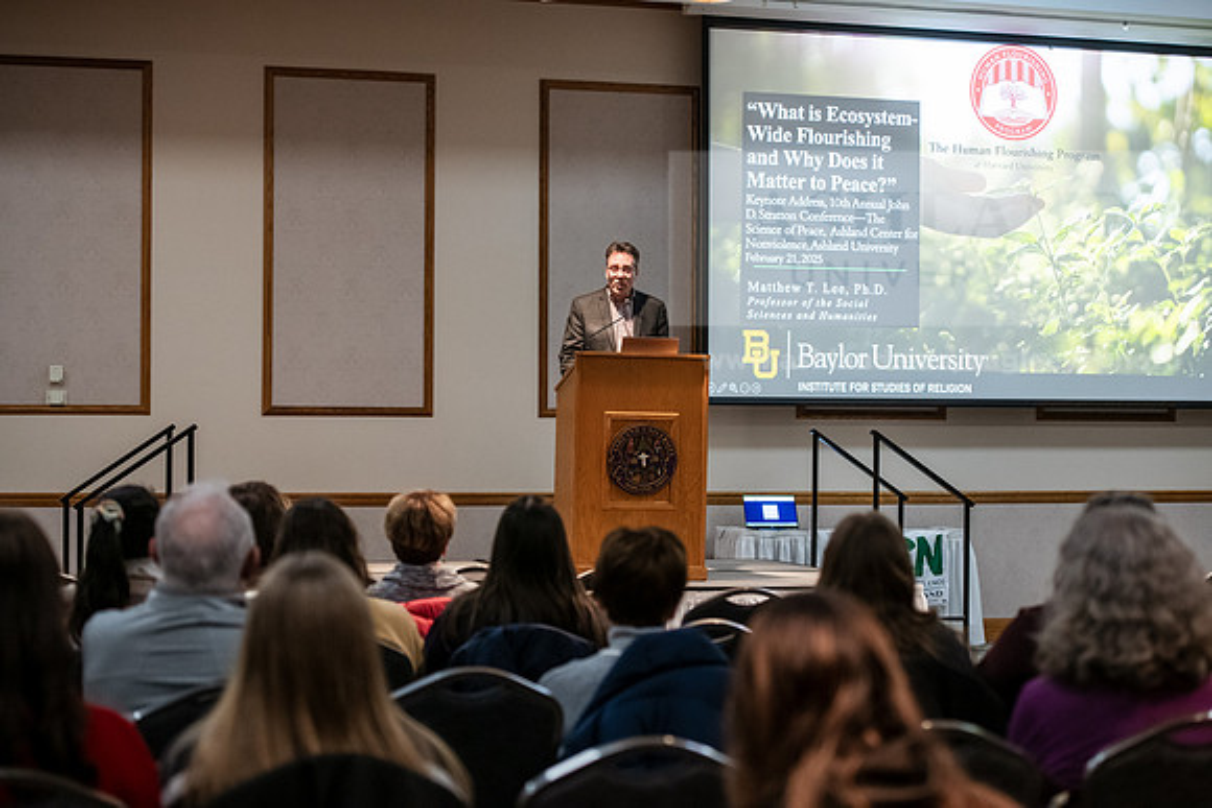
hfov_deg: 28.8
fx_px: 2357
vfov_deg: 19.5
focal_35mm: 70
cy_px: 404
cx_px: 606
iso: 2500
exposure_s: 1/200
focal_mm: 70
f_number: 3.2
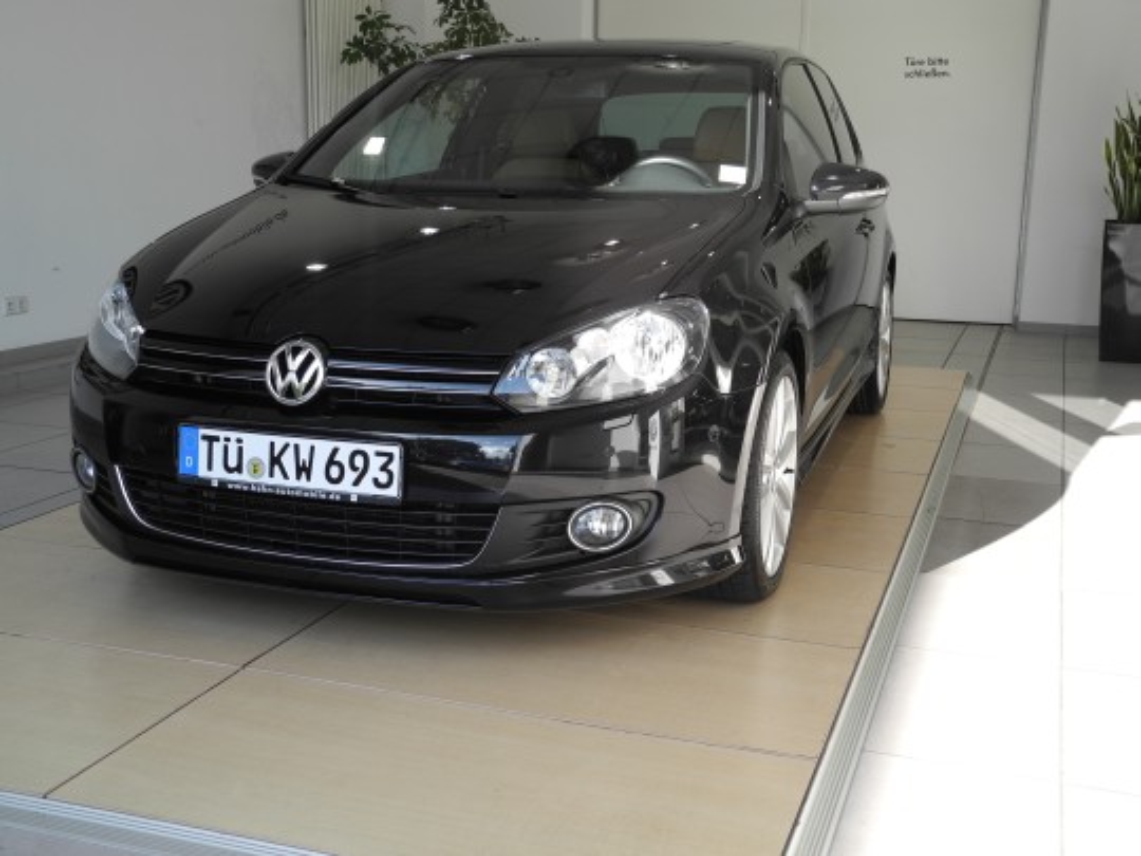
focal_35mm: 41
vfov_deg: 35.1
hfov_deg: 45.8
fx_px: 1351
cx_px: 570
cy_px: 428
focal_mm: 8.8
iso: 100
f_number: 3.2
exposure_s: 1/157
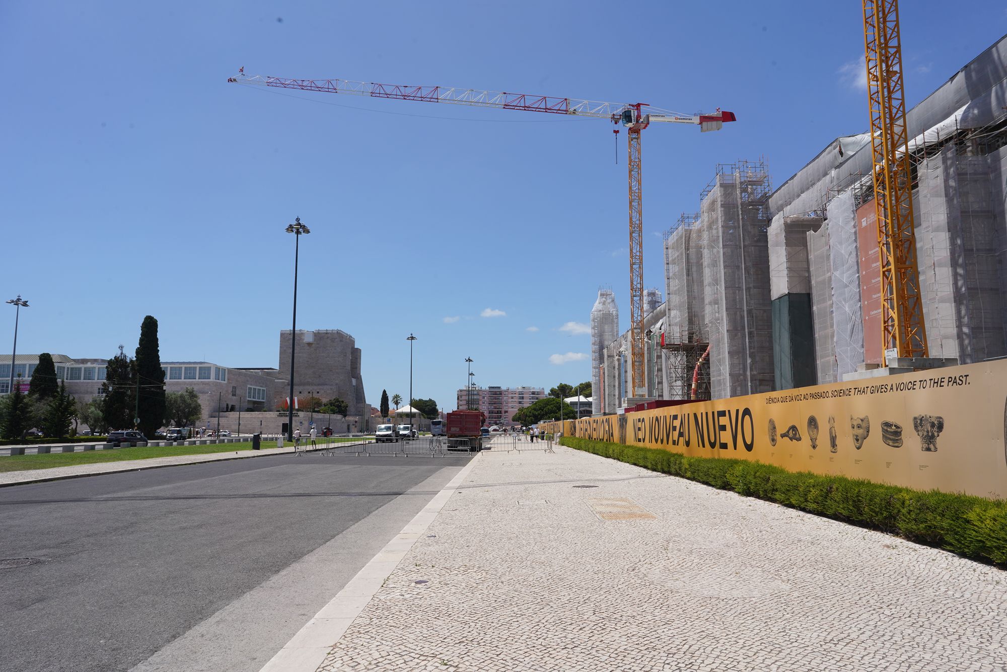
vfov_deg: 53.1
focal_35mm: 24
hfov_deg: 73.7
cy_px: 336
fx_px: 671
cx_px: 504
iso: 100
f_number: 18
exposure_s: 1/100
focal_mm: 24
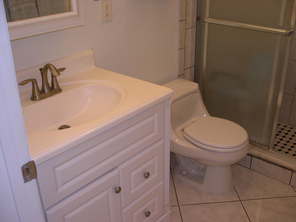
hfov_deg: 49.0
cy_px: 111
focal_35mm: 38
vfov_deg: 37.7
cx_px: 148
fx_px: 325
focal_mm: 8
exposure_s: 1/30
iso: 100
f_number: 2.8
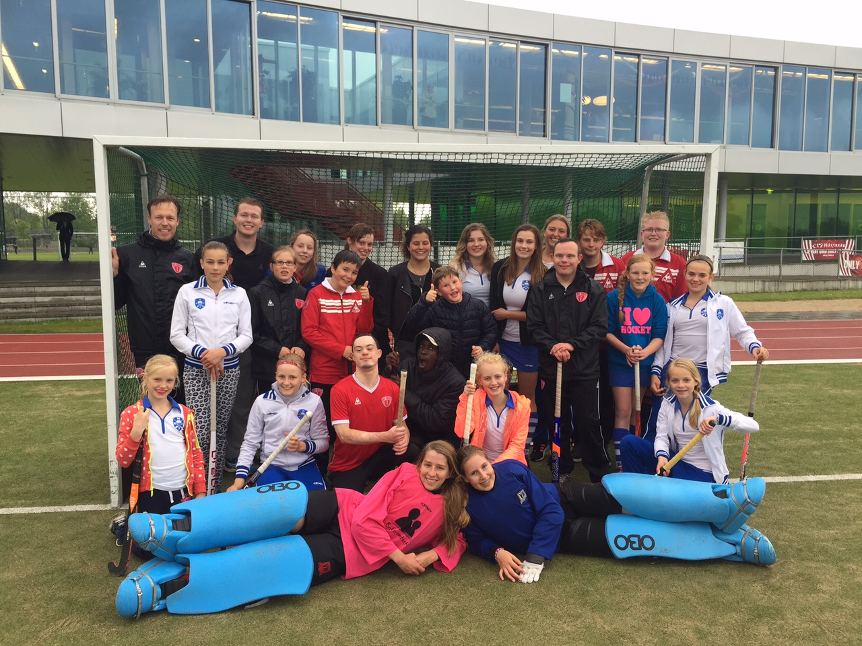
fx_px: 722
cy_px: 323
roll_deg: -0.1
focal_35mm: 29
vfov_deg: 48.2
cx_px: 431
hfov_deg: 61.7
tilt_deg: -6.3
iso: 32
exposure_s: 1/40
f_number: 2.2
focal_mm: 4.15
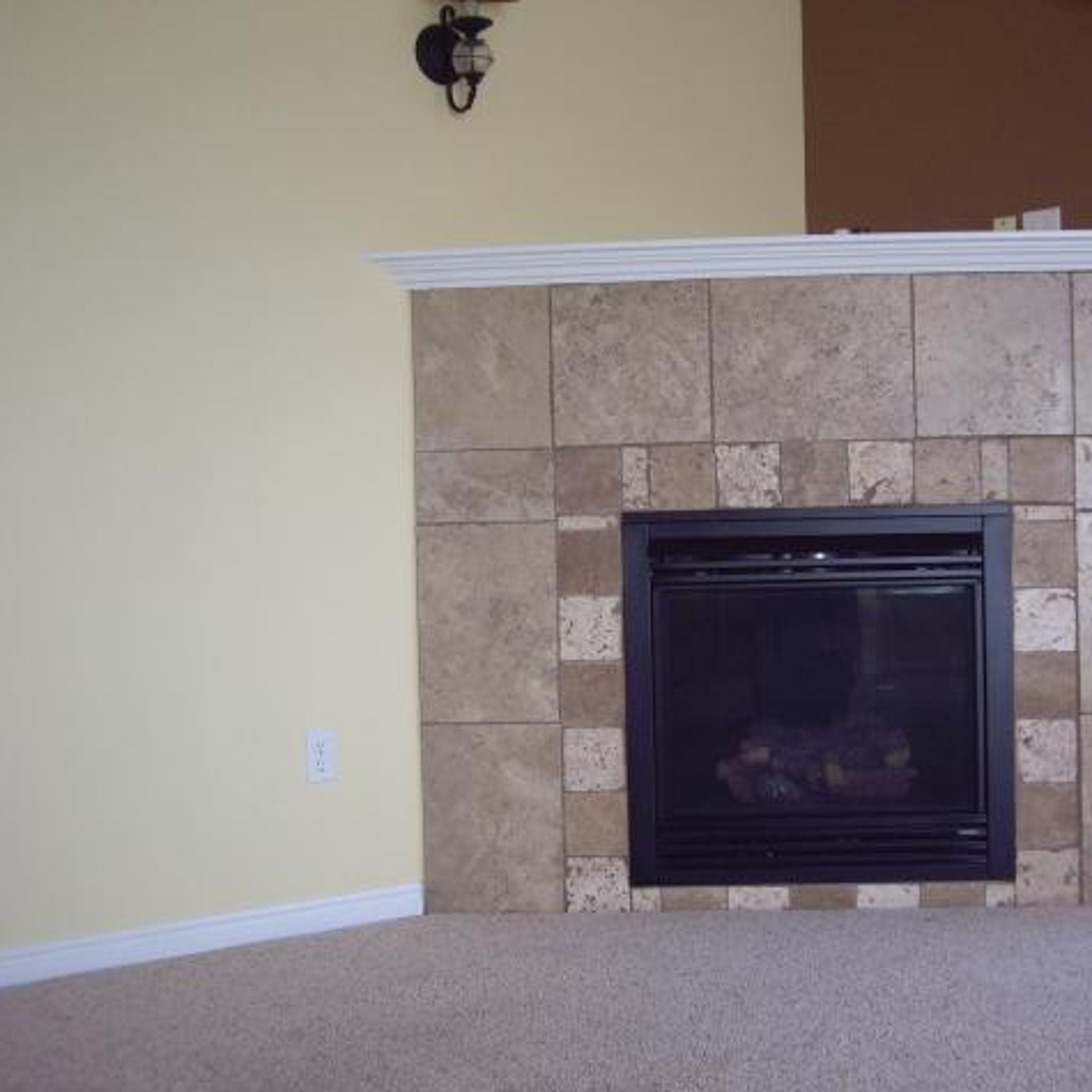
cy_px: 545
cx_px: 729
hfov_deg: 30.3
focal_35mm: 56
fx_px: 1999
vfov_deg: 30.6
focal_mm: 7.6
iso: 200
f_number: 3
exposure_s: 1/60
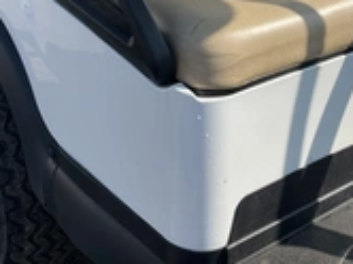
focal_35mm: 70
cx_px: 217
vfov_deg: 20.2
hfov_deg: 27.7
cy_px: -13
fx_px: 713
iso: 25
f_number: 1.8
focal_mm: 3
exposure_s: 1/1730
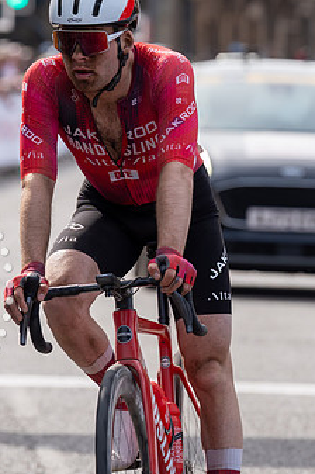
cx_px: 94
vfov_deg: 4.4
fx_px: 6181
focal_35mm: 470
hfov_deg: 2.9
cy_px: 45
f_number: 4
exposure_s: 1/1000
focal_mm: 168
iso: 160
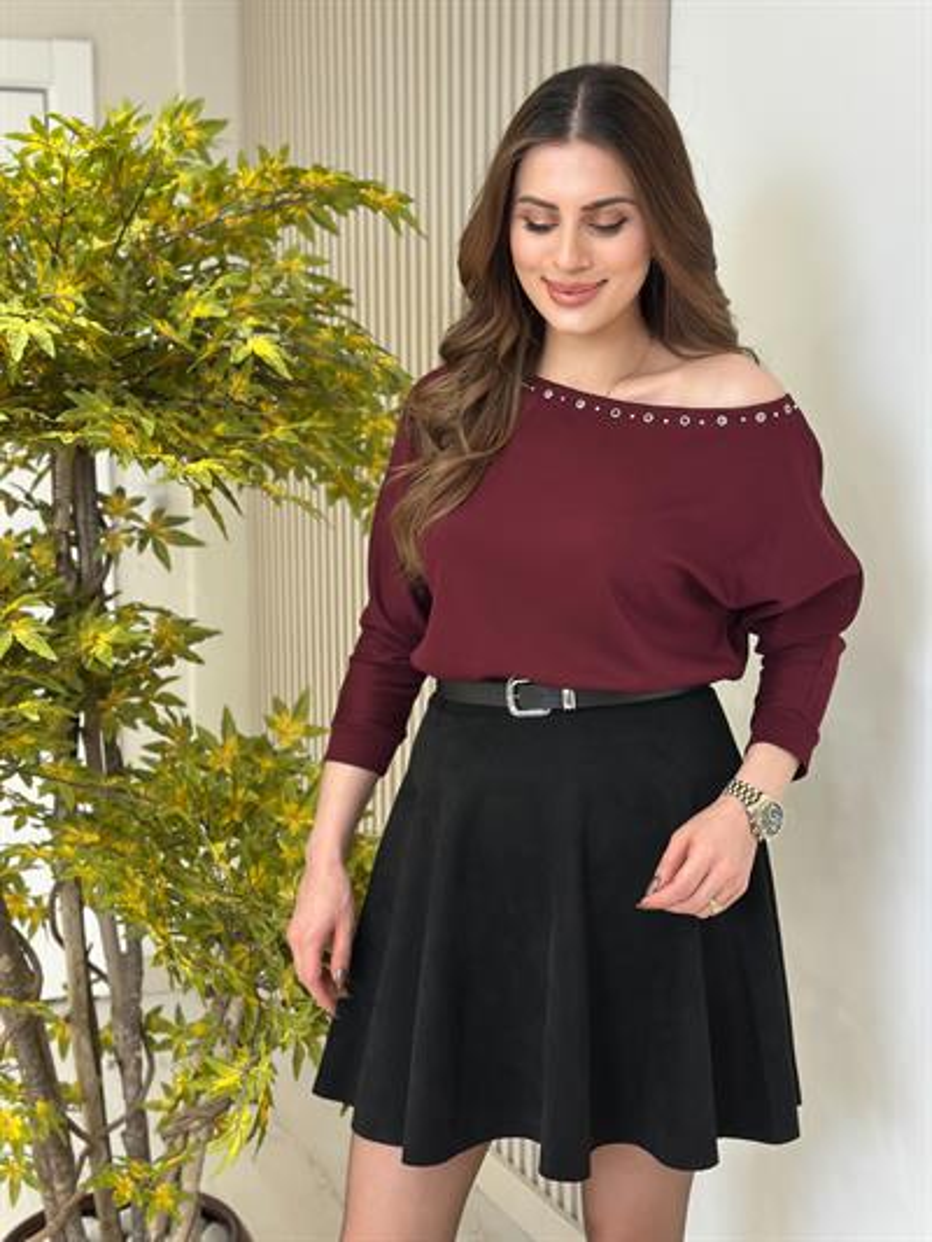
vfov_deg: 39.6
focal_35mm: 48
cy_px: 621
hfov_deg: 30.3
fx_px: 1722
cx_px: 466
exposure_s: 1/100
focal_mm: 6.86
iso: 80
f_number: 1.78
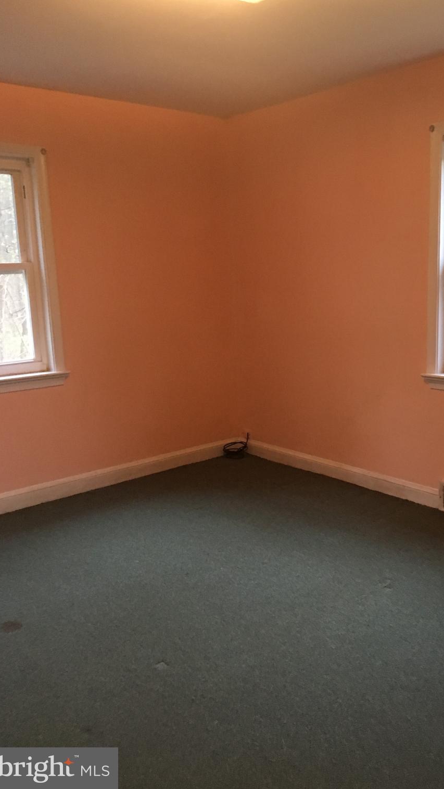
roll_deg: +0.9
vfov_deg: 61.0
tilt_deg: -10.2
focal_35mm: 32
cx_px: 288
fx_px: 670
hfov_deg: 36.4
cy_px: 391
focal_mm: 4.15
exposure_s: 1/30
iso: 200
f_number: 2.2
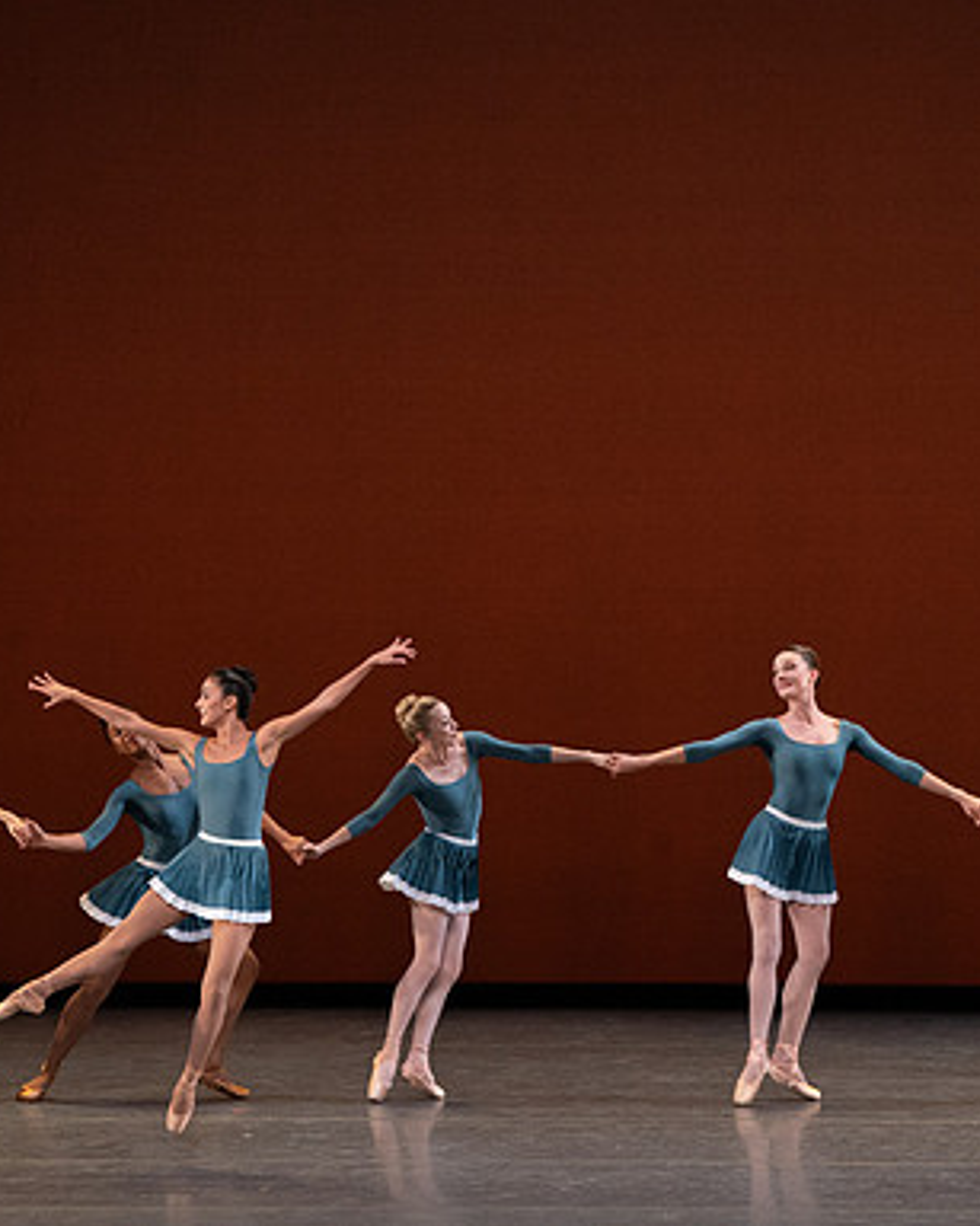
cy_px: 615
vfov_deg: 7.0
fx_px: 10083
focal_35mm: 278
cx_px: 214
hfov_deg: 5.6
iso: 5000
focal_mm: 196
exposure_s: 1/400
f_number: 9
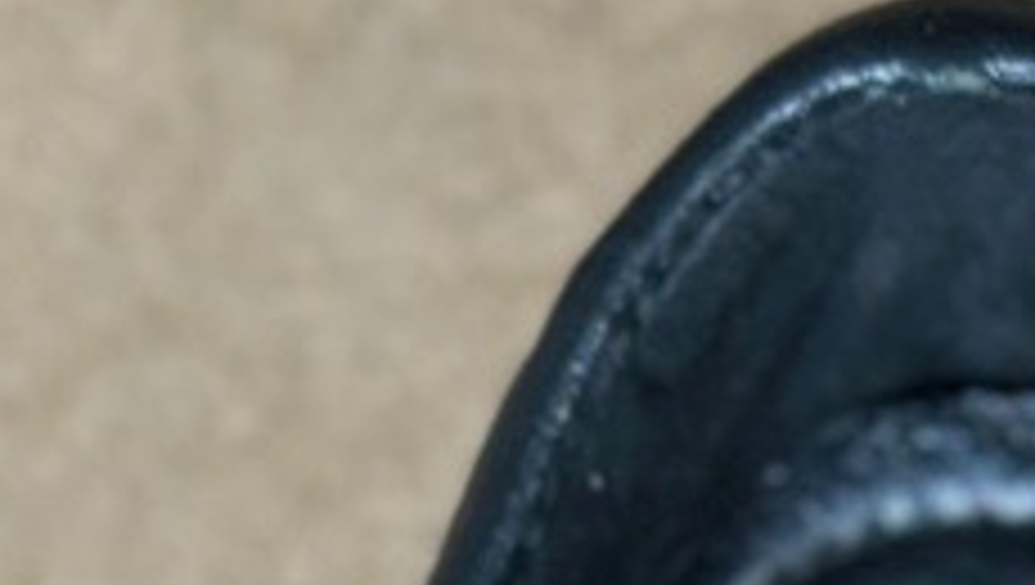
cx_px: 1922
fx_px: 9974
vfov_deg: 3.1
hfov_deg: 5.8
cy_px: 3128
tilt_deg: -77.2
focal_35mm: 363
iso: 100
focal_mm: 6.86
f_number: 1.78
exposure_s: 1/121
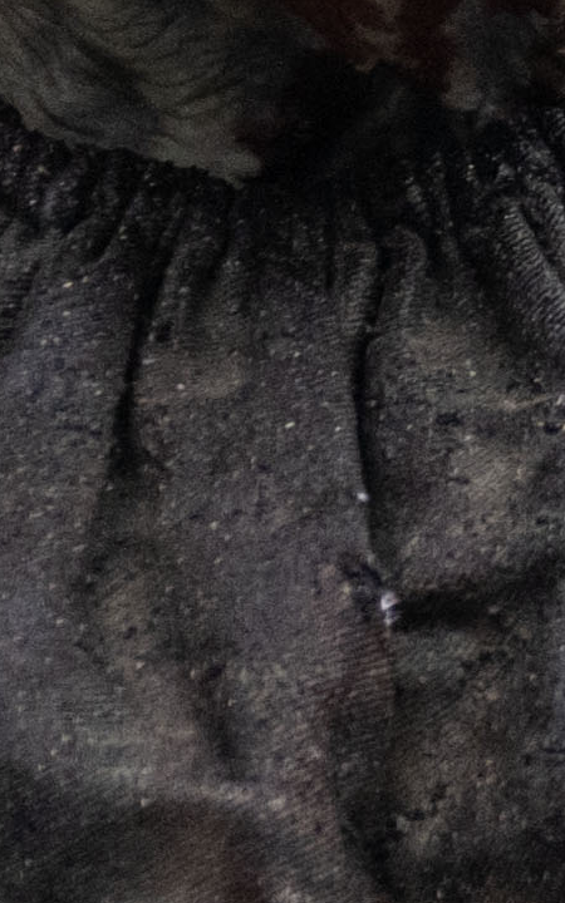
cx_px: 3549
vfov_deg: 4.6
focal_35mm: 456
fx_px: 11234
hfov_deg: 2.7
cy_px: -43
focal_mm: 39
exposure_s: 1/4000
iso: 400
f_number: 2.8
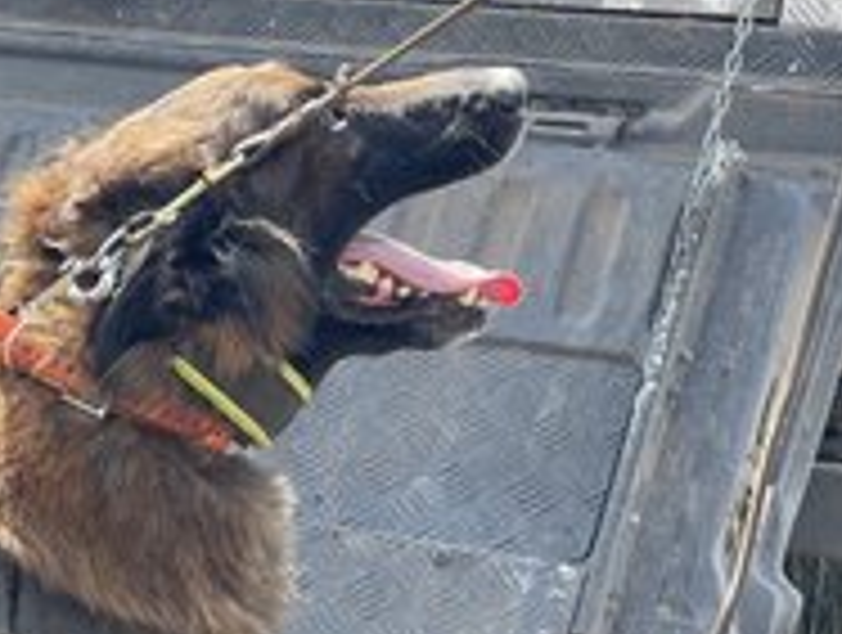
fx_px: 2705
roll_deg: -2.4
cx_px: 104
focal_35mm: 111
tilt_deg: -6.9
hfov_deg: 17.5
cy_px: 405
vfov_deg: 13.4
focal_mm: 6
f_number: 2
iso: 25
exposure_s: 1/243
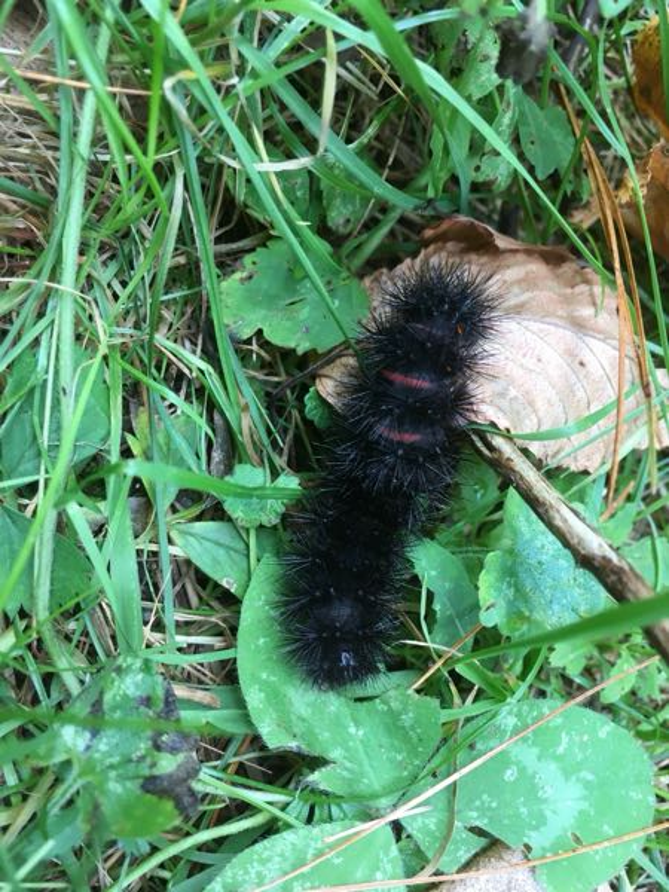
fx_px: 747
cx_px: 334
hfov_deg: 48.2
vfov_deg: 61.7
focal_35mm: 29
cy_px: 446
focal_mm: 4.15
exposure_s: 1/40
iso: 25
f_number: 2.2
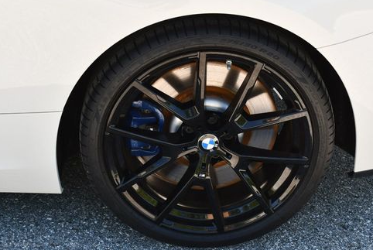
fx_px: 716
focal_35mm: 69
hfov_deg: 29.2
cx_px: 193
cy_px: 136
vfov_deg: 19.8
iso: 280
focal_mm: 26
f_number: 5.6
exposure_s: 1/250
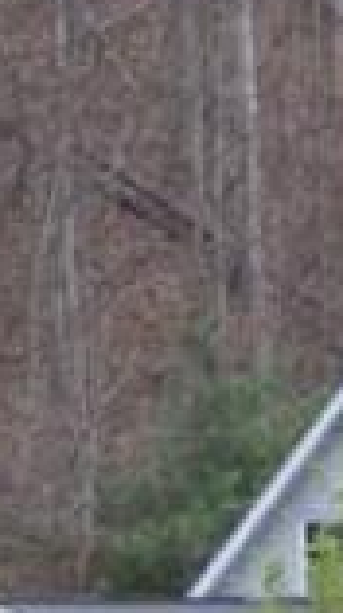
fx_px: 15175
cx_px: 768
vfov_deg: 2.3
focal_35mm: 936
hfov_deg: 1.3
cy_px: 793
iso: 320
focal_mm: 41.7
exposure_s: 1/30
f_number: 5.6
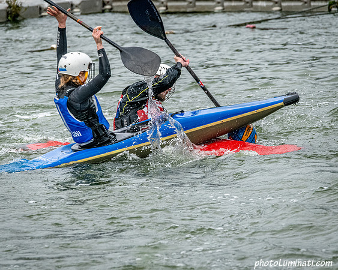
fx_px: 5080
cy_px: 151
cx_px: 168
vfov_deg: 3.0
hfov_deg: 3.8
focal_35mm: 508
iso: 3200
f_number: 8
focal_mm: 400
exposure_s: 1/2000
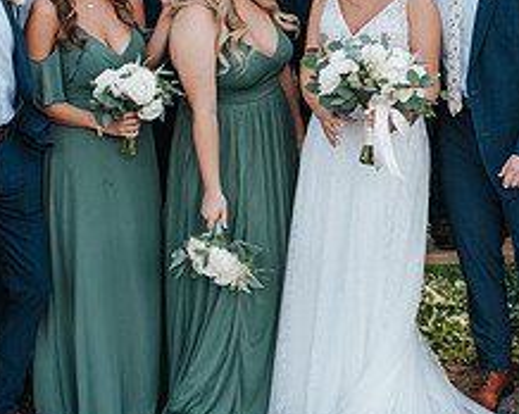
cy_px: 73
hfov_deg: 20.4
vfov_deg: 16.7
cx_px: 513
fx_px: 1397
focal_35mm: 91
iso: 1000
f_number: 4
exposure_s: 1/1000
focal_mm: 35
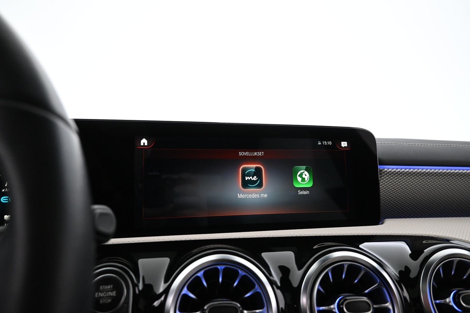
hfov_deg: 71.5
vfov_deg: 51.3
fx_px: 326
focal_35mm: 25
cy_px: 155
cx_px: 235
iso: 2500
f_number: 4
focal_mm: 16
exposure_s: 1/30
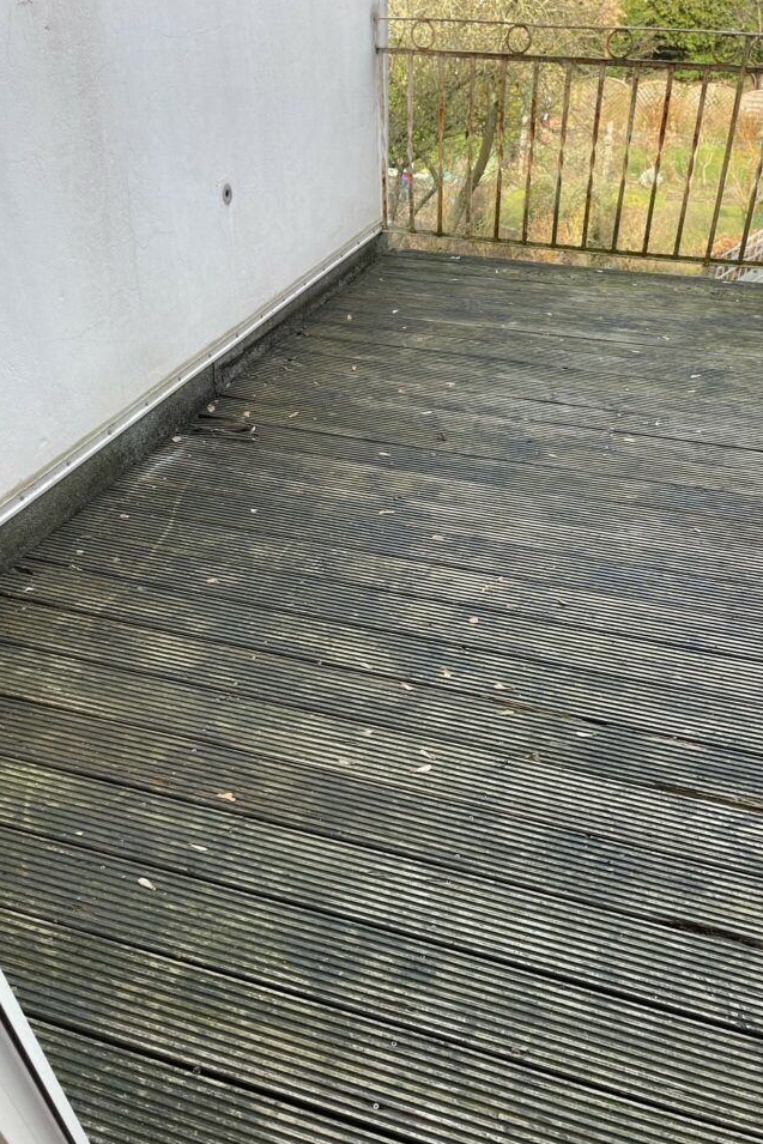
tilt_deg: -38.4
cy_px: 610
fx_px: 922
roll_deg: -0.8
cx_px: 417
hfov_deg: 44.9
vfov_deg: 63.6
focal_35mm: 29
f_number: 1.6
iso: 32
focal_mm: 5.1
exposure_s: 1/348
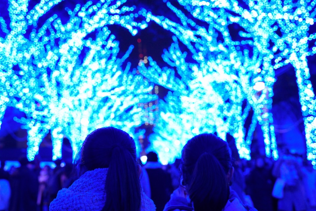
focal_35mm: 54
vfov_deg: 25.1
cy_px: 104
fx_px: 474
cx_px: 154
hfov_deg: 36.9
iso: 2500
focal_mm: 50
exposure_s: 1/100
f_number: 4.5
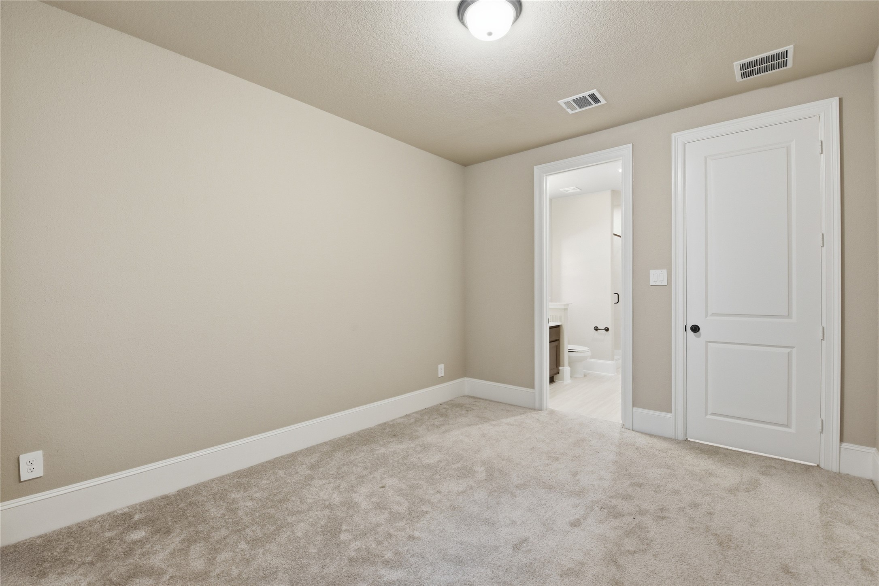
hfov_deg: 100.4
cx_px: 440
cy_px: 293
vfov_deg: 77.3
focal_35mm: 15
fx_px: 366
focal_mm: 15
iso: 250
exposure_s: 1/20
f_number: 8
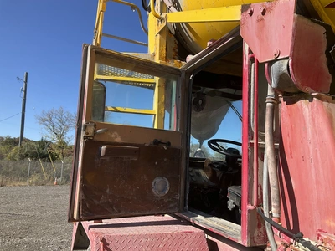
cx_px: 168
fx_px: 281
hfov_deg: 61.7
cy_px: 126
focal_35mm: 29
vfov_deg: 48.2
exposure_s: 1/1195
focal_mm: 3
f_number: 1.8
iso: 25
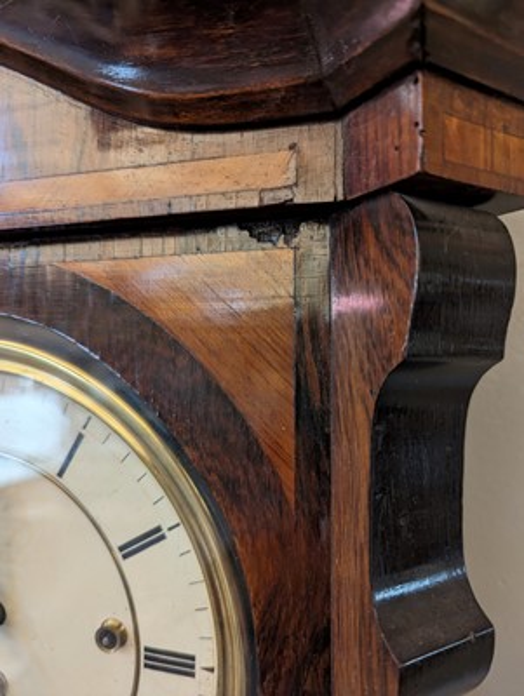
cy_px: 348
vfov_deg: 71.5
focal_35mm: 24
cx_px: 262
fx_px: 483
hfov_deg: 56.9
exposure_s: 1/50
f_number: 1.85
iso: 558
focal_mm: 6.81
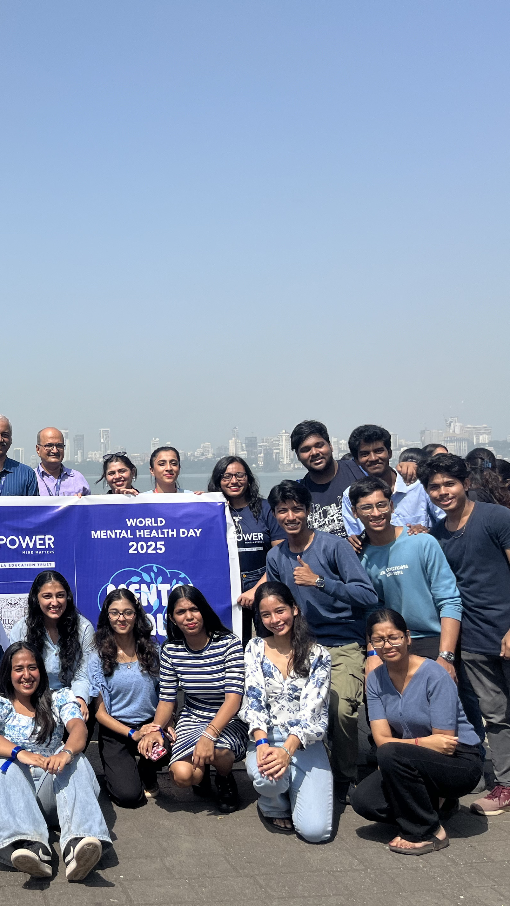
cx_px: -54
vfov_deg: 50.5
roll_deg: +1.7
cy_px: 434
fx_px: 962
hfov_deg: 27.2
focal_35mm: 40
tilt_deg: +2.6
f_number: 1.6
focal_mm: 5.1
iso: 50
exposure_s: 1/3623
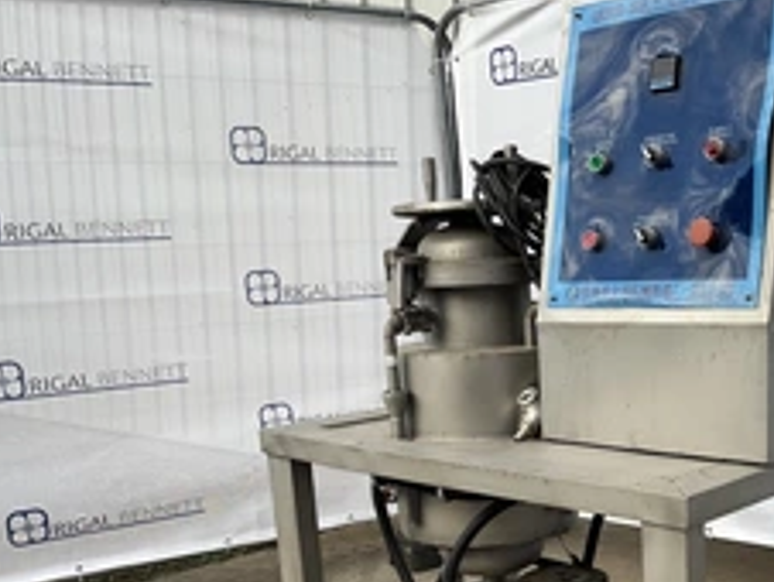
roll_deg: +0.4
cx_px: 603
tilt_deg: -10.3
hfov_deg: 39.8
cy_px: 452
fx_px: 1030
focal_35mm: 46
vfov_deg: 30.9
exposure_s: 1/852
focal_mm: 5.1
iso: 32
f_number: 1.6
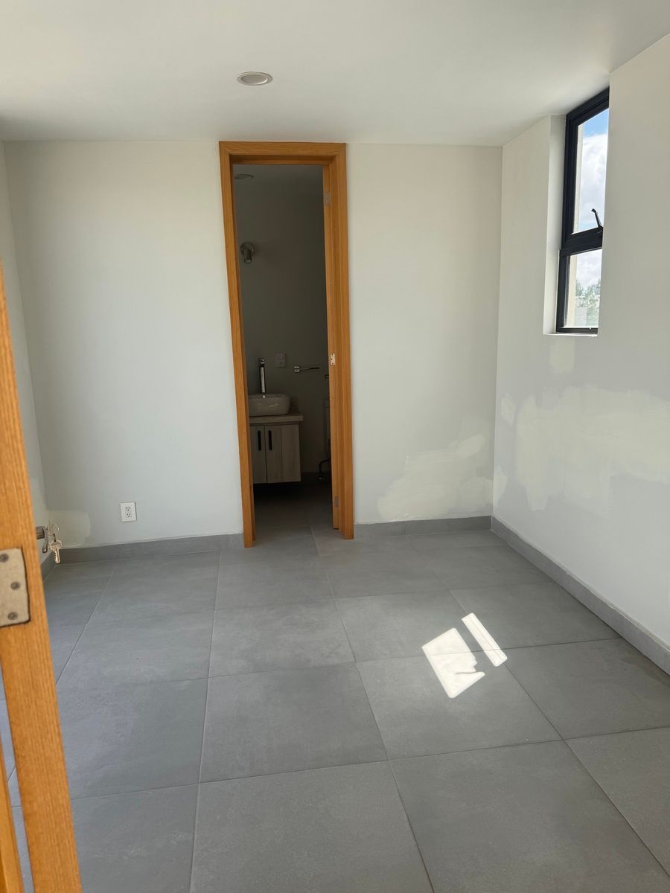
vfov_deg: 71.6
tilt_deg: -11.0
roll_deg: +1.3
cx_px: 335
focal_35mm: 24
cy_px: 446
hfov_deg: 56.8
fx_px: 619
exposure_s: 1/1131
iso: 80
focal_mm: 6.76
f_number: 1.78
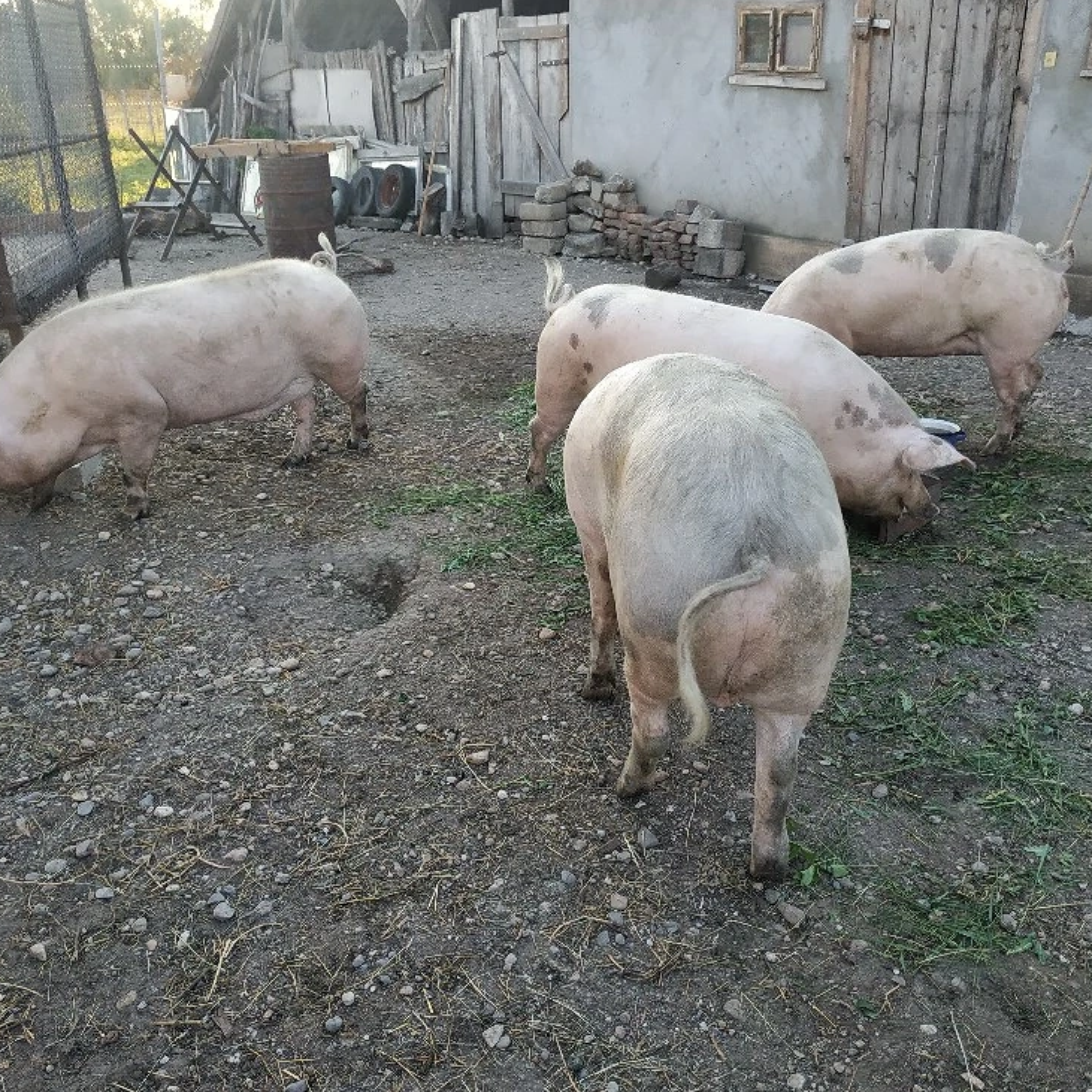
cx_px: 548
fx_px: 1035
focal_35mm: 29
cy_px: 535
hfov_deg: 55.6
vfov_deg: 55.6
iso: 160
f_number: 1.9
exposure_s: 1/182
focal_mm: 3.94
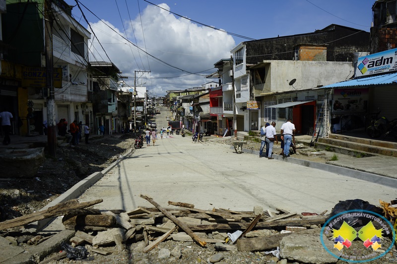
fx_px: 342
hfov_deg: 60.3
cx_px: 198
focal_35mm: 31
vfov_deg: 42.3
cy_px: 132
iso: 100
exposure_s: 1/320
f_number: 11
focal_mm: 31
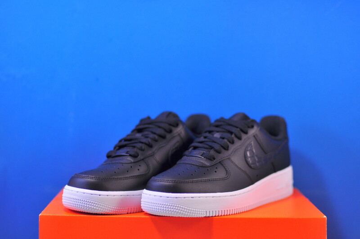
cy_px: 120
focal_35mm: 75
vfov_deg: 18.1
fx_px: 749
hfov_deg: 27.0
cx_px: 180
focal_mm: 50
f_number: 2
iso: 250
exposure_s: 1/320
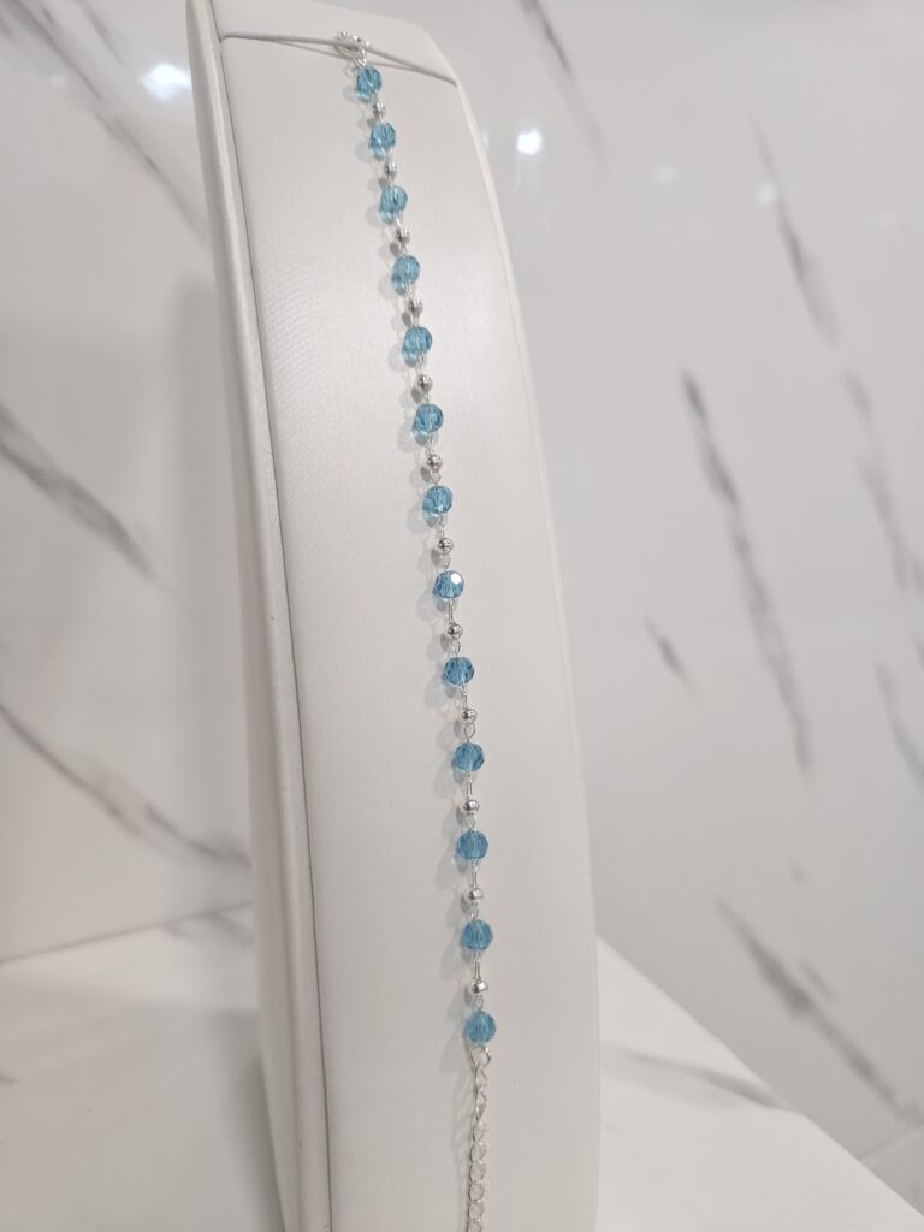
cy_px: 616
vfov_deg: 73.9
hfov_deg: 58.9
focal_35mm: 23
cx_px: 462
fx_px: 819
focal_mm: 5.4
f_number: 1.8
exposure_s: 1/100
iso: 160
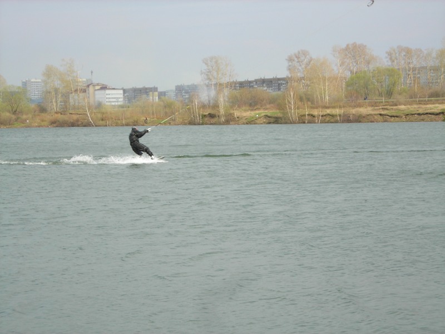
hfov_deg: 17.0
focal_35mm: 116
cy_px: 167
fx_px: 1491
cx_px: 222
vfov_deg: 12.8
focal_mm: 19.2
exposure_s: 1/142
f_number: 5.3
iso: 50
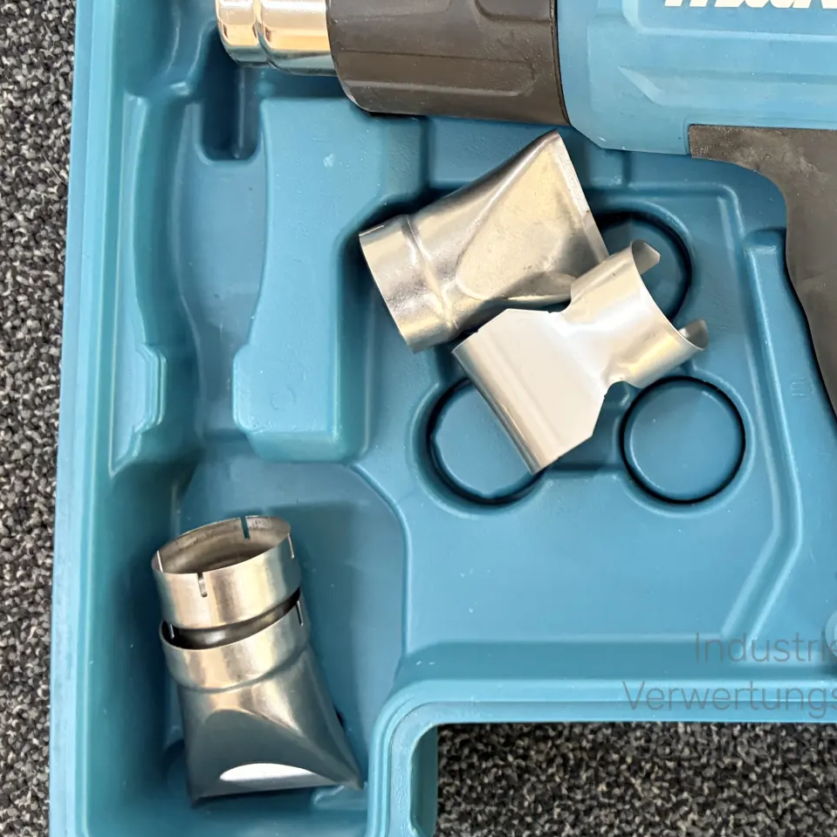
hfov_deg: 34.8
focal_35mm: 46
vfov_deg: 36.3
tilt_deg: -87.2
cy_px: 257
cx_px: 746
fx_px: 1258
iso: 250
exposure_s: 1/50
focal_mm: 5.96
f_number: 1.6
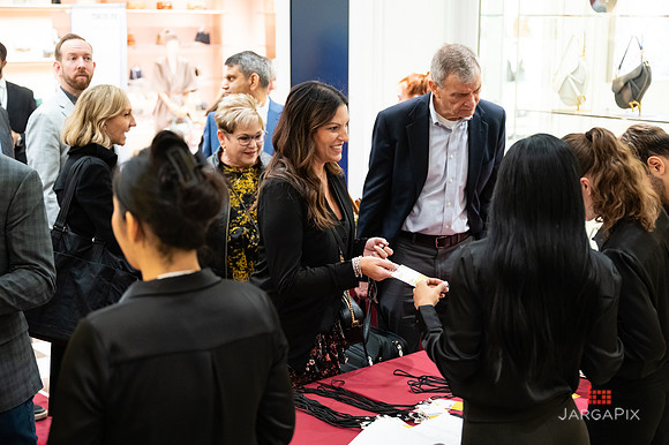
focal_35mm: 57
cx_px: 334
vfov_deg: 23.8
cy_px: 222
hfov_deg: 35.1
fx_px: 1057
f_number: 3.2
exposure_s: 1/160
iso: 3200
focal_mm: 55
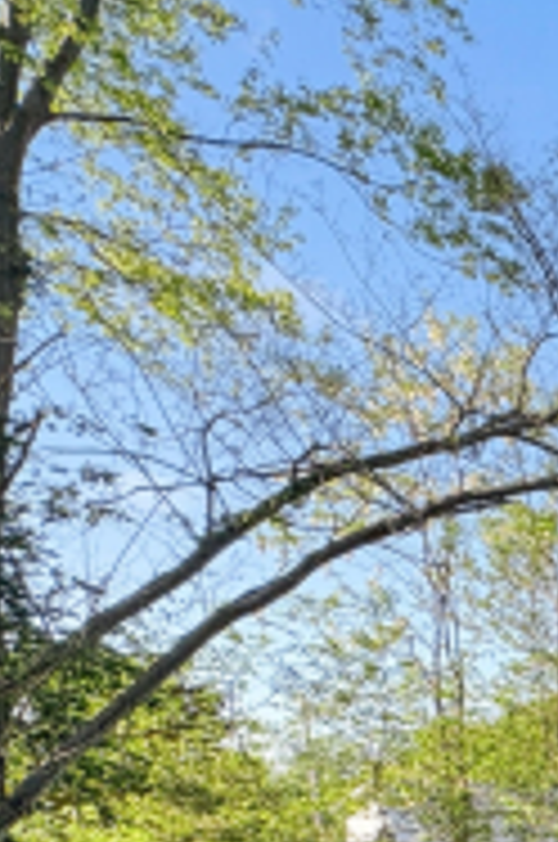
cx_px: 1163
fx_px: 1213
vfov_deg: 32.6
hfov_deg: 17.3
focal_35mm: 52
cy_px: 968
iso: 50
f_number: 2.2
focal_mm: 2.22
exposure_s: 1/500
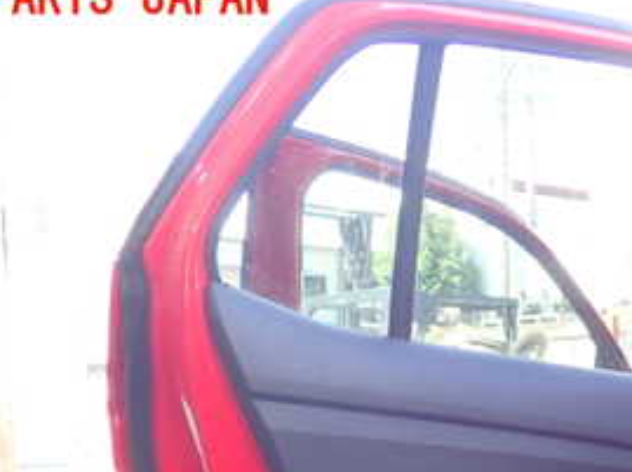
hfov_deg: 28.1
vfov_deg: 21.0
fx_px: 1222
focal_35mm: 67
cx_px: 547
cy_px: 498
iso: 200
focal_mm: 5.4
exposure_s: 1/80
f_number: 2.3
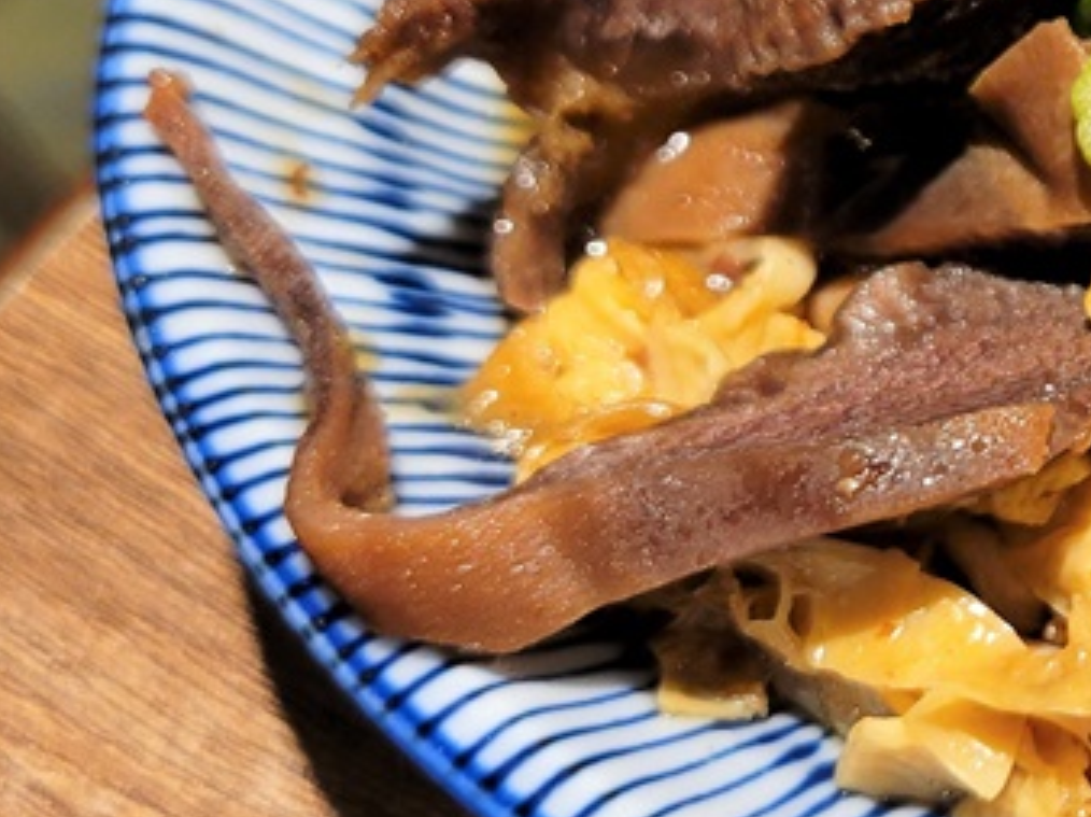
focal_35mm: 77
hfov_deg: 22.9
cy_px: 129
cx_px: 1369
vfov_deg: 18.9
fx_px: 2425
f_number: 1.8
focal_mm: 5.4
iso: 250
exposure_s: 1/120
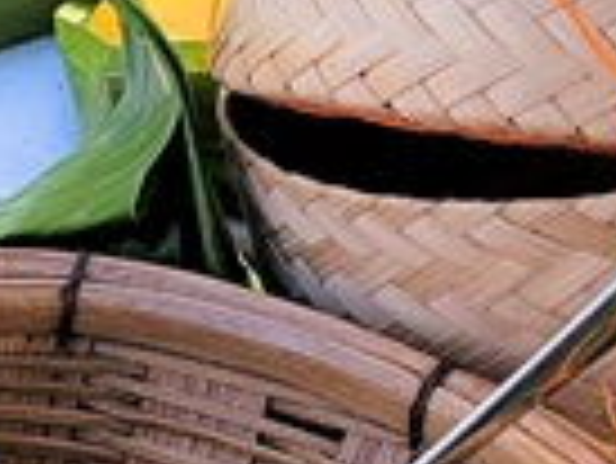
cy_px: 338
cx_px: -967
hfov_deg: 9.1
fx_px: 3384
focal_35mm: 190
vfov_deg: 7.8
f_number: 1.8
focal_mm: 5.4
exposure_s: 1/827
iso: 40
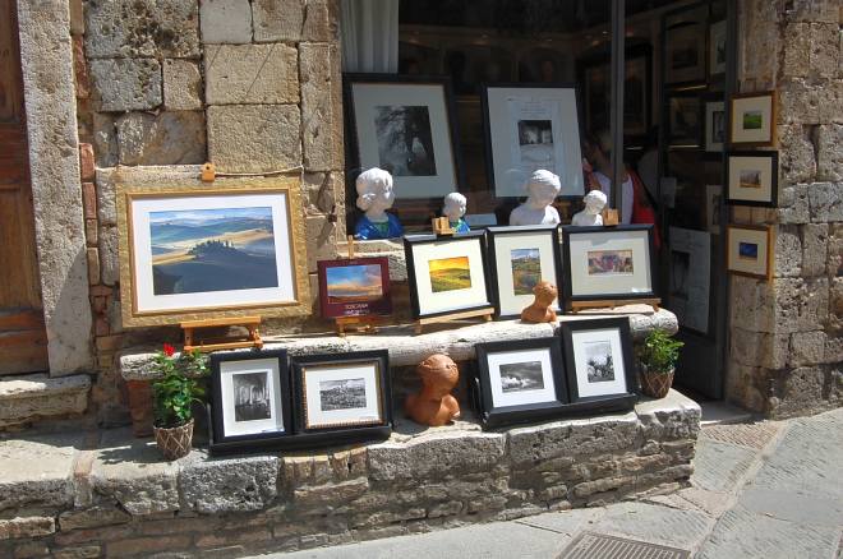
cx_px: 422
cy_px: 280
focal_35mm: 34
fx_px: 807
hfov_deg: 55.2
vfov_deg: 38.2
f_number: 10
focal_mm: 23
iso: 200
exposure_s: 1/320
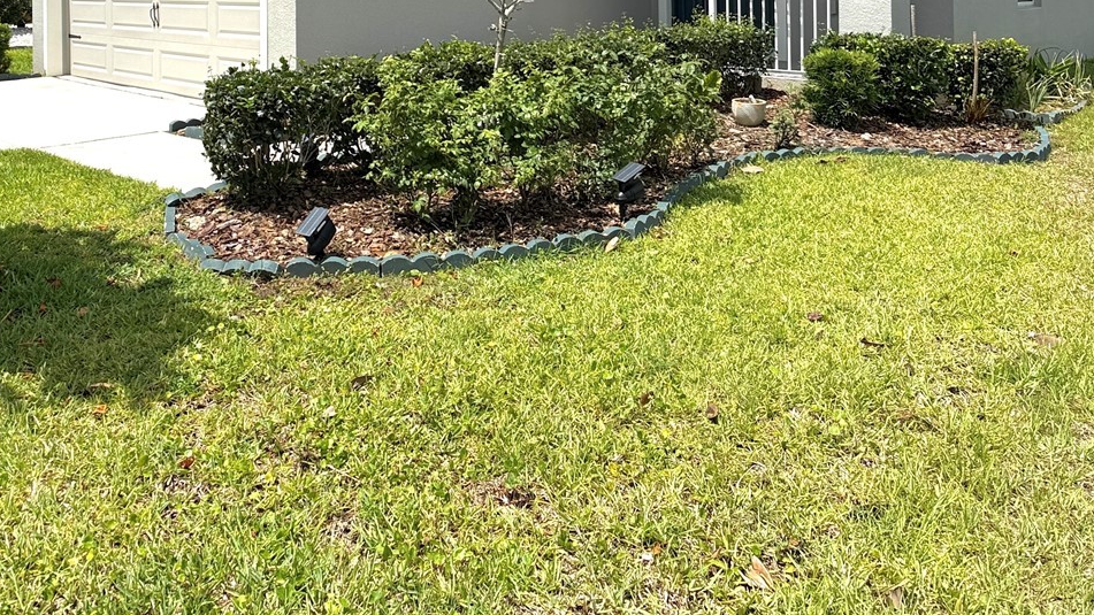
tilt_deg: +1.0
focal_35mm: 44
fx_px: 1276
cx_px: 388
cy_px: -30
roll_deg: +0.4
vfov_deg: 25.5
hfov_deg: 45.9
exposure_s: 1/6173
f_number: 1.78
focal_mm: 6.76
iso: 80
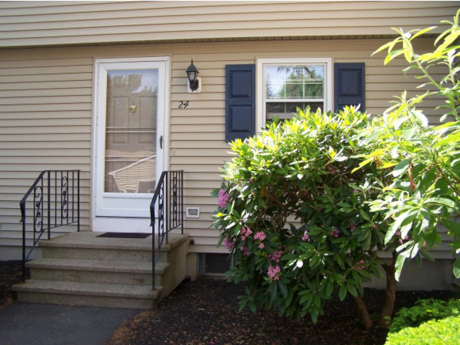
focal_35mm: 38
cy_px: 172
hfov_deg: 49.0
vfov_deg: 37.8
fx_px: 505
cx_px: 230
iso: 80
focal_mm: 6.3
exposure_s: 1/250
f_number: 2.8
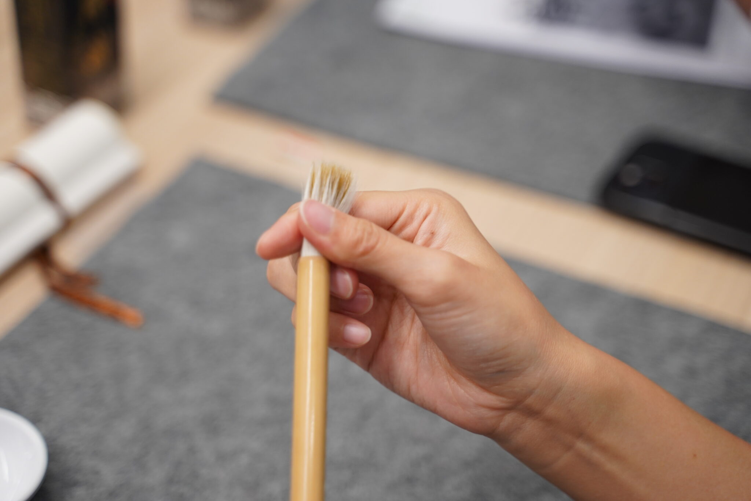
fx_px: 1564
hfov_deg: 27.0
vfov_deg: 18.2
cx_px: 376
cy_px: 250
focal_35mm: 75
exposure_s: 1/250
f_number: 2.8
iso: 1250
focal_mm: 75
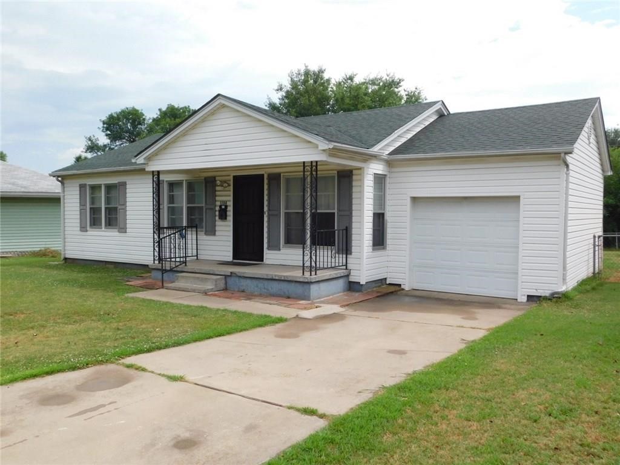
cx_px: 310
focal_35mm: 30
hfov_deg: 60.0
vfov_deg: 46.8
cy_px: 232
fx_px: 537
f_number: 3.2
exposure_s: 1/1000
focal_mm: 5.3
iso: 125
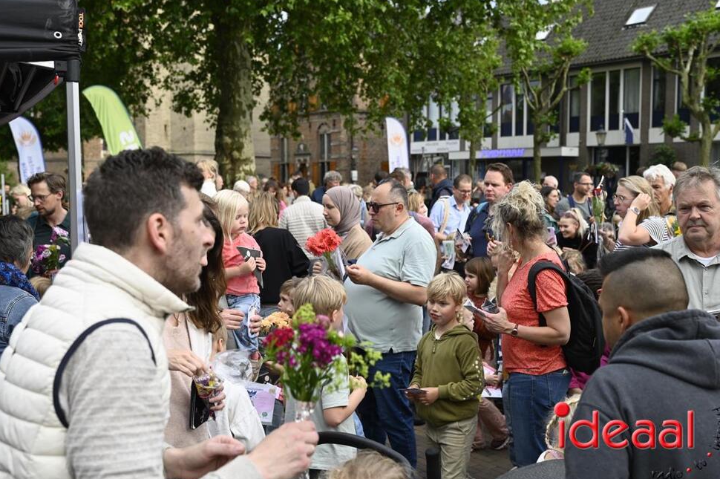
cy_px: 240
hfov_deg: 42.8
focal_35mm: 46
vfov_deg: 29.2
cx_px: 364
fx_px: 919
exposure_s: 1/250
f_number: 4.5
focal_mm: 45
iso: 200
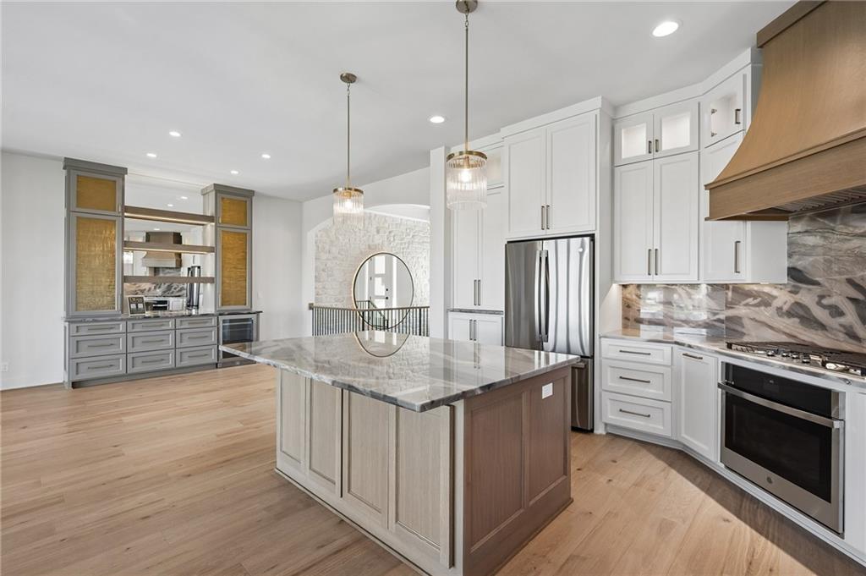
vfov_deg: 73.7
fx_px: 385
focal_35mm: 16
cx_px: 433
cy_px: 288
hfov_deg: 96.8
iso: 640
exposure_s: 1/80
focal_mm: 16
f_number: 6.3
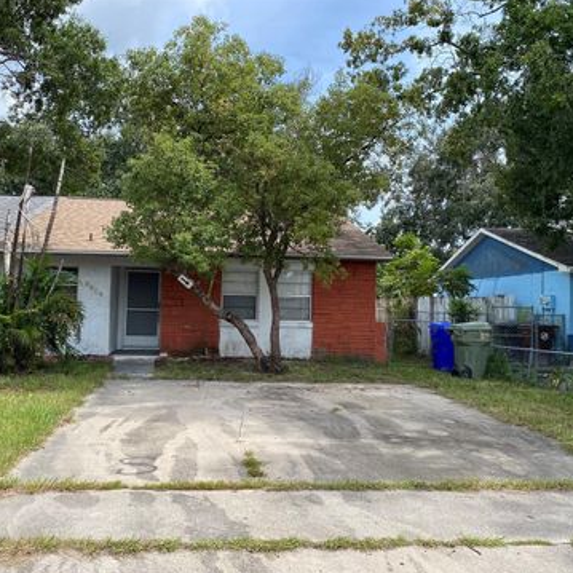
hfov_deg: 51.1
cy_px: 290
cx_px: 265
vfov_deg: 51.1
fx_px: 599
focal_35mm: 32
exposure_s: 1/1504
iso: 32
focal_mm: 4.25
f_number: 1.8
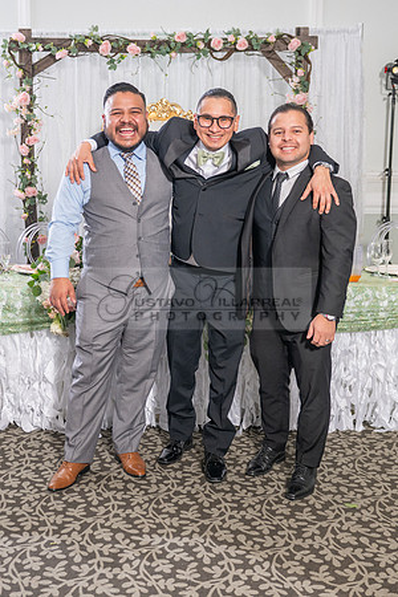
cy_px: 299
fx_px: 796
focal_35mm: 48
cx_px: 163
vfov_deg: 41.1
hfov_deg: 28.0
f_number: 3.5
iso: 400
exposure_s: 1/160
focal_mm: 32
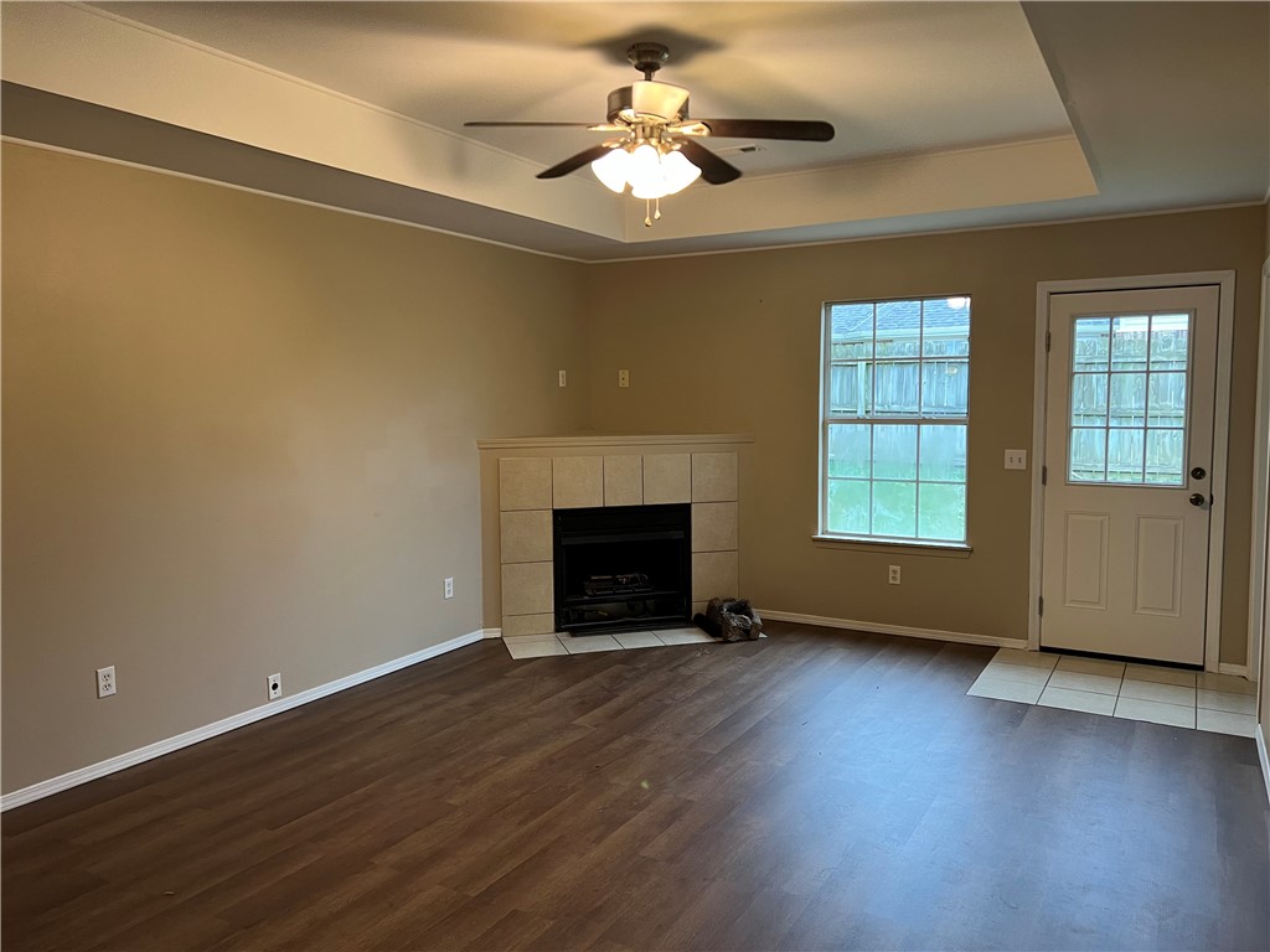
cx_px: 635
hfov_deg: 67.3
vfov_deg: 53.1
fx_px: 954
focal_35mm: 26
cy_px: 476
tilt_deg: -5.4
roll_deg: +0.5
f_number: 1.5
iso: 250
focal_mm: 5.7
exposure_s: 1/60
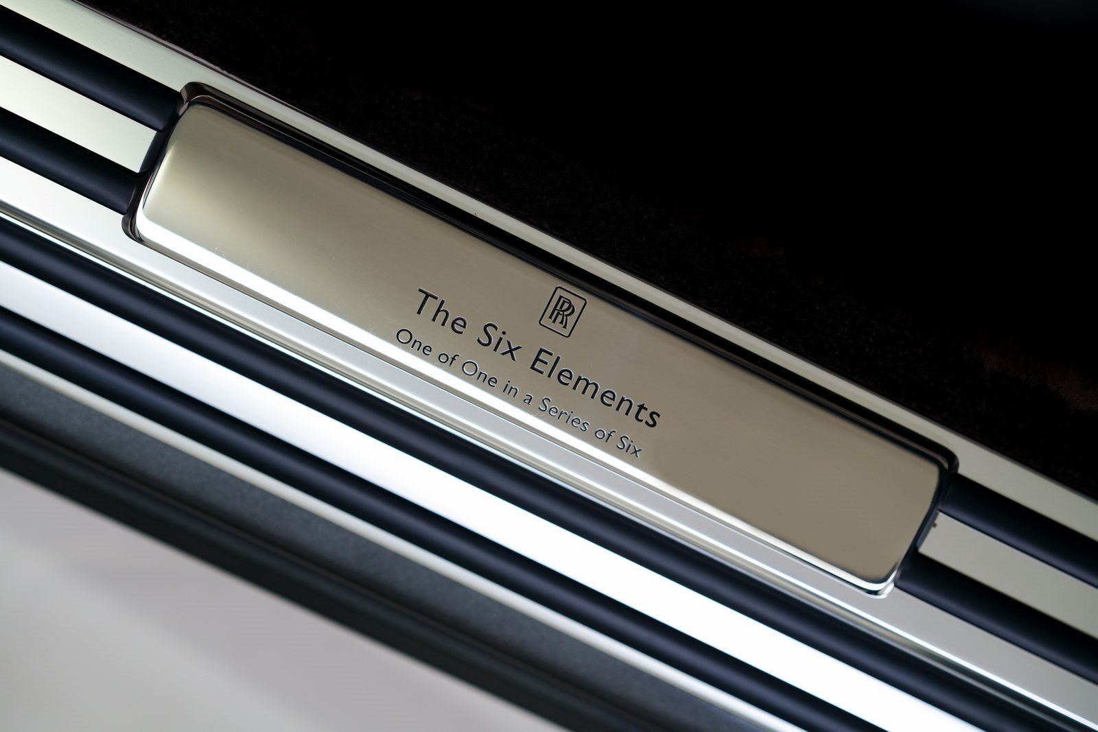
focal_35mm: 85
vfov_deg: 16.1
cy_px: 366
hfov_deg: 23.9
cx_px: 549
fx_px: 2593
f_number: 2.8
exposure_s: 1/125
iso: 250
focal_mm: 85
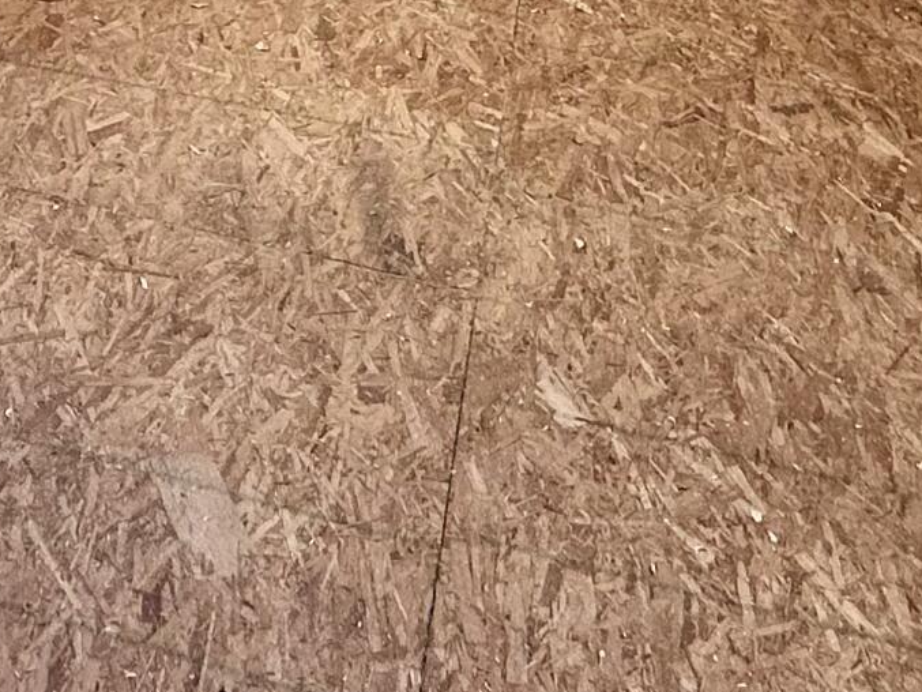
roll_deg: -1.3
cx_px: 148
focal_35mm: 62
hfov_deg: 30.2
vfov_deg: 17.4
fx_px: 1652
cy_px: -676
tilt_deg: -4.9
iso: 50
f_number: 2.2
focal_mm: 2.22
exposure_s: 1/99
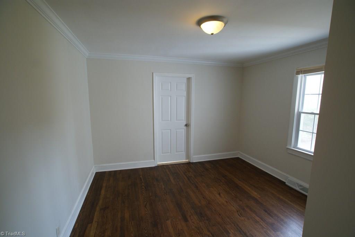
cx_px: 178
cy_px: 118
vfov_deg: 72.2
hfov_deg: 94.9
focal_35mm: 16
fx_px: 163
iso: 400
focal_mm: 11
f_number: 4.5
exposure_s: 1/30
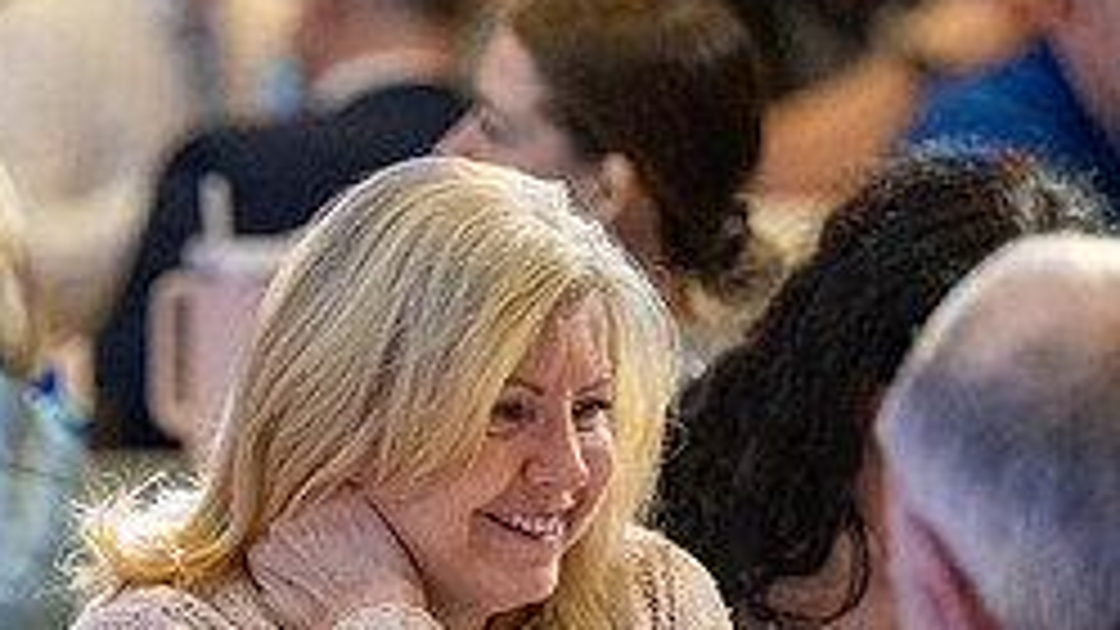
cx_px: 342
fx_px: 10512
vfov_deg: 3.4
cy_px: 641
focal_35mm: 354
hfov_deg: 6.1
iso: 8000
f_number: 2.8
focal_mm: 145
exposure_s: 1/320
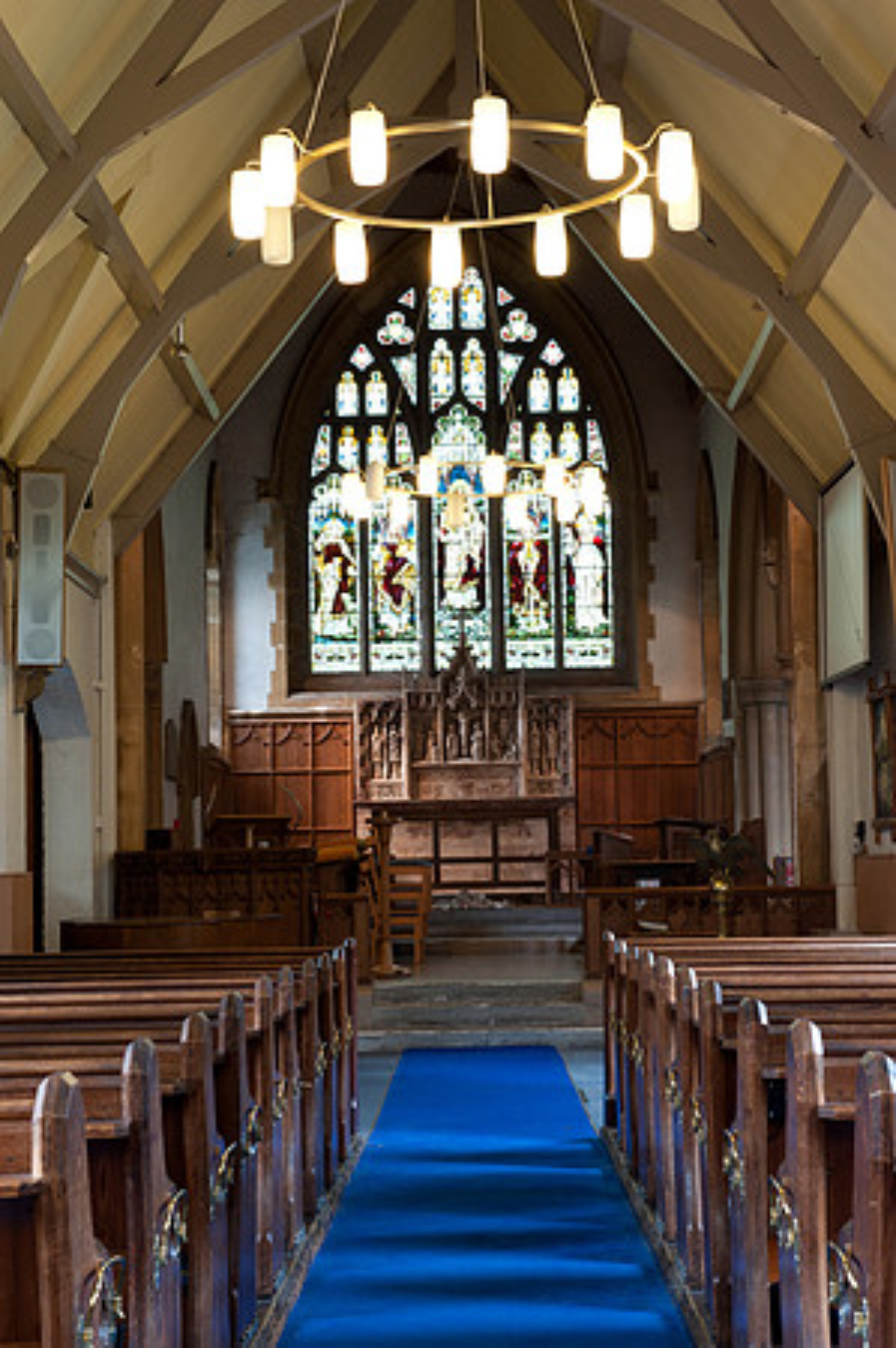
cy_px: 674
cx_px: 448
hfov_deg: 21.9
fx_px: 2320
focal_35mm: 62
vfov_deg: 32.4
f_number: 13
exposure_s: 1/13
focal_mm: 62
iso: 1000
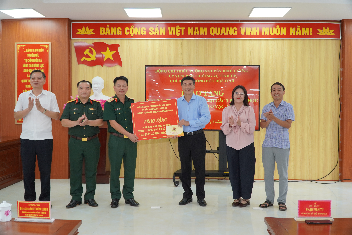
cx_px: 176
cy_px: 118
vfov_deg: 38.4
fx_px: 337
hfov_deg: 55.1
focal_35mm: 34
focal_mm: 23
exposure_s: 1/160
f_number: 4
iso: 500
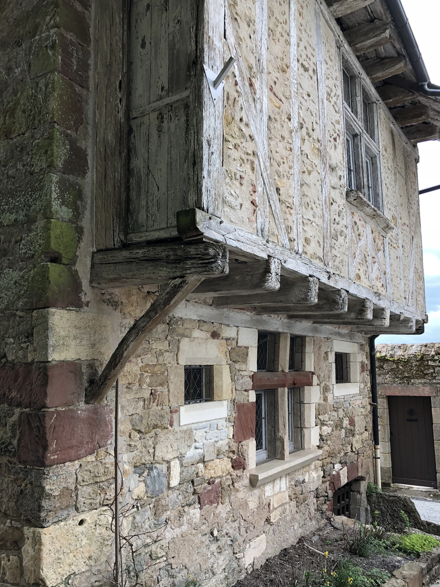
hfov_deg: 46.8
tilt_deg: +8.7
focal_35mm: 30
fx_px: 508
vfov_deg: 59.9
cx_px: 208
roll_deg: +0.7
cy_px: 304
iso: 20
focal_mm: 4
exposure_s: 1/208
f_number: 1.8
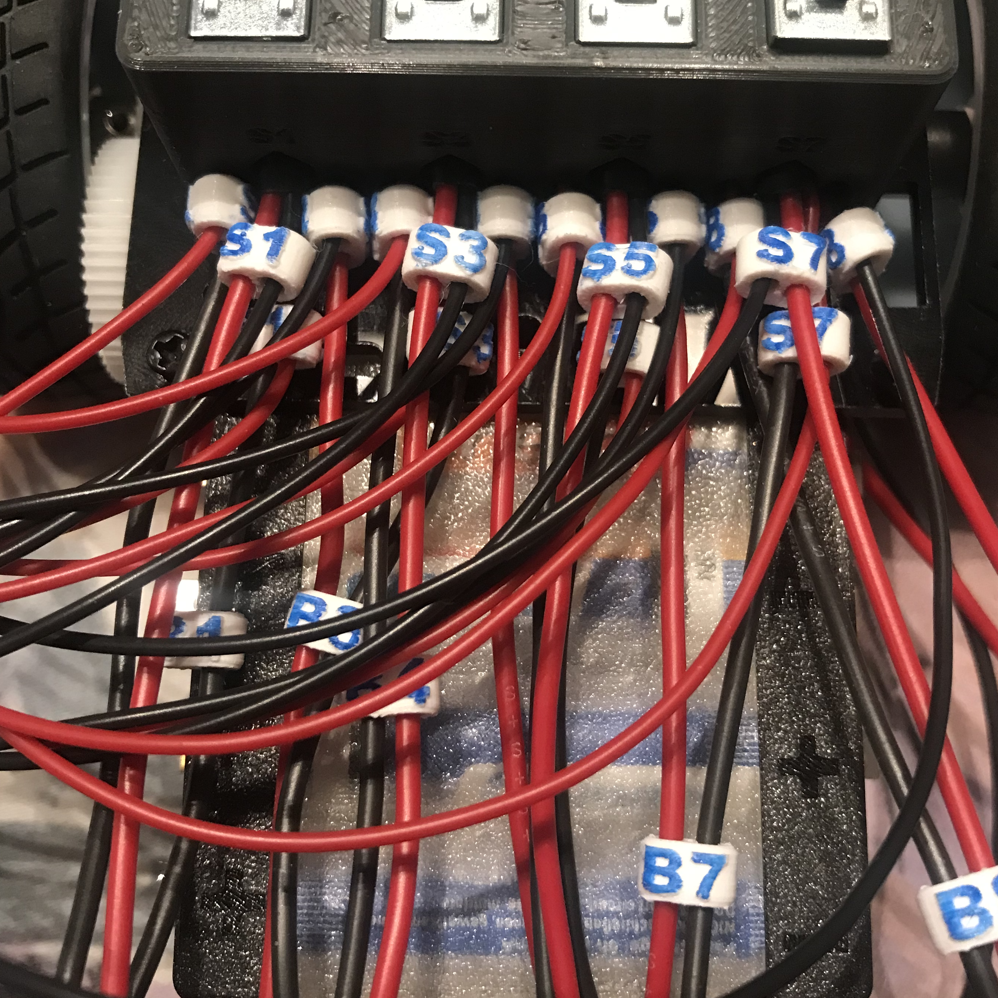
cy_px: 483
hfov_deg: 44.9
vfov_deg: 44.9
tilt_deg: -76.0
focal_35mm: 37
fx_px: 1207
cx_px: 520
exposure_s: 1/17
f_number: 1.8
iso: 80
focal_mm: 3.99
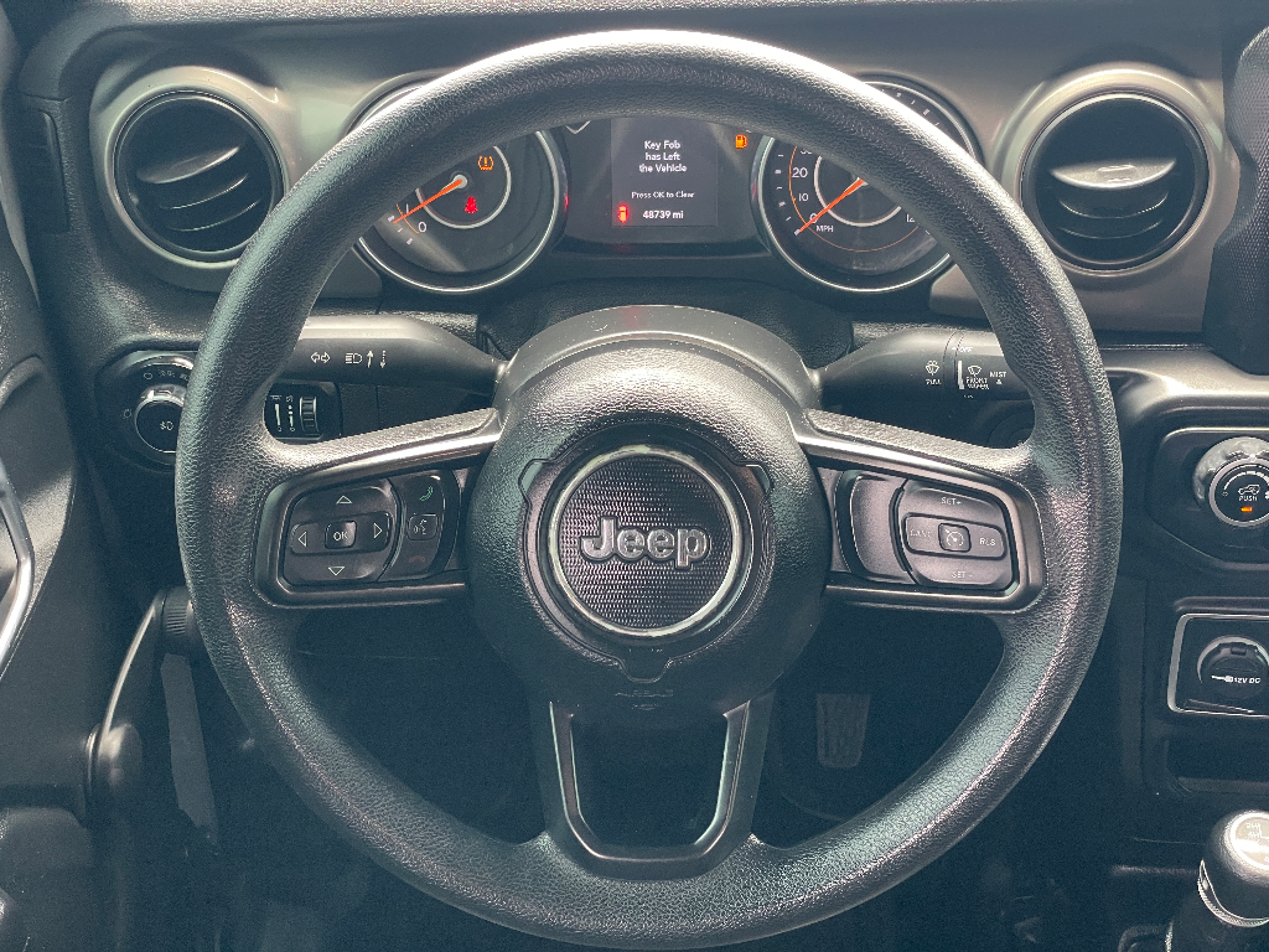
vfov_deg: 28.0
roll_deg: +4.1
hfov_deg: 36.8
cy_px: 476
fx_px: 1906
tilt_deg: -31.8
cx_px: 634
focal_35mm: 52
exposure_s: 1/99
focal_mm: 6
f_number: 2
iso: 160
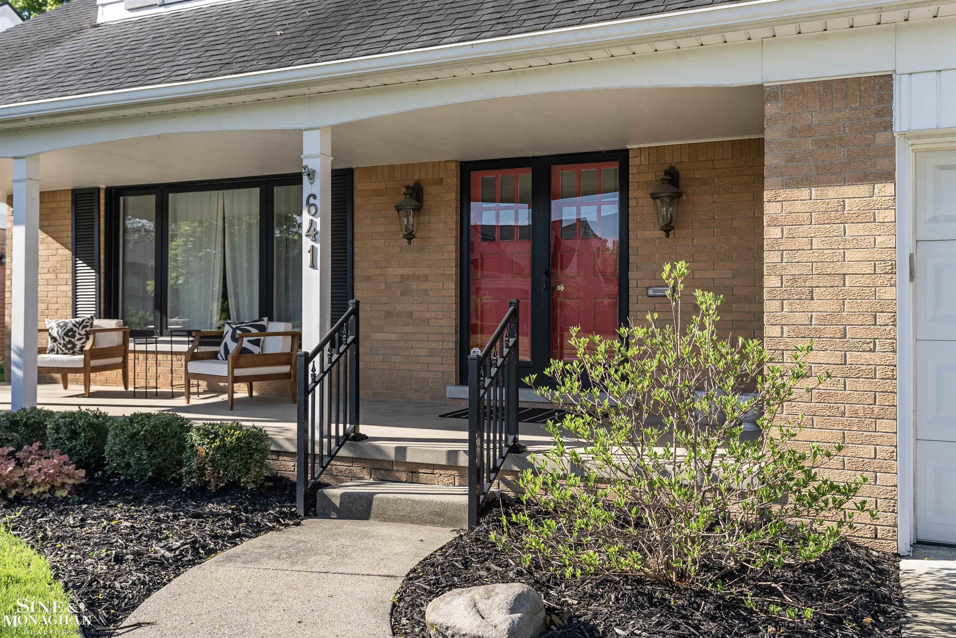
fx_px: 850
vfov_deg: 41.2
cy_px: 319
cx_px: 478
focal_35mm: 32
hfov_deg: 58.7
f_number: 8
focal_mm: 32
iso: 320
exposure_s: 1/200
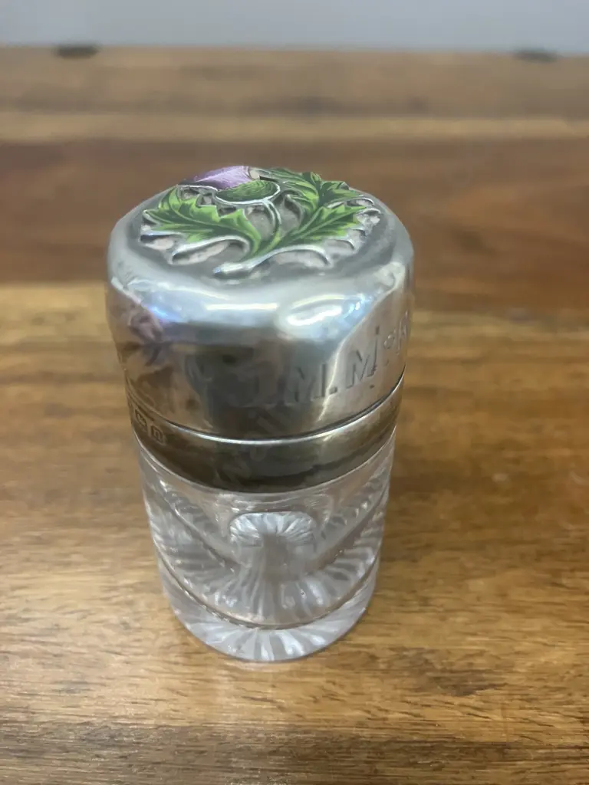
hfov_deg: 49.7
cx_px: 294
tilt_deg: -38.6
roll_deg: -1.1
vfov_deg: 63.4
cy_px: 392
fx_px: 635
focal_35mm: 28
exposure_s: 1/50
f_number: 1.8
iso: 320
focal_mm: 3.99
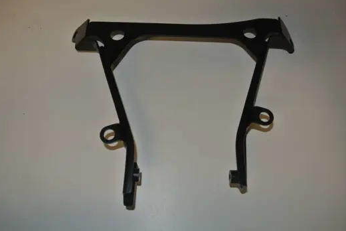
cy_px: 112
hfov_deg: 60.3
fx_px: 298
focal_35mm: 31
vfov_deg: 42.4
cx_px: 175
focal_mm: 11.4
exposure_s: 1/60
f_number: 3.5
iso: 200
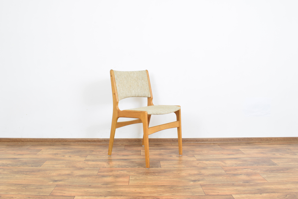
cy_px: 101
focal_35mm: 32
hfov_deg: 58.7
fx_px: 265
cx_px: 147
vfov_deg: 41.1
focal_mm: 20
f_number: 22
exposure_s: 5
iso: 100
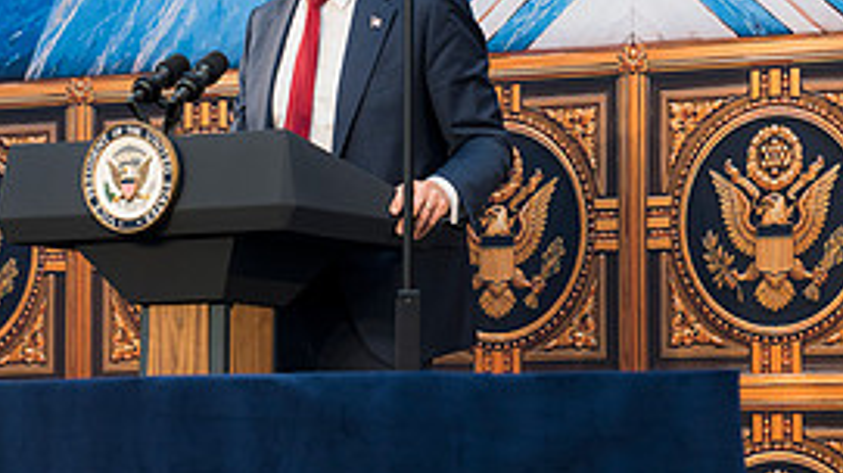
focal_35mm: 261
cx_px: 389
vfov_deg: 4.6
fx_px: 5830
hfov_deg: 8.3
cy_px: 171
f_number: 4
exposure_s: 1/160
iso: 450
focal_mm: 150
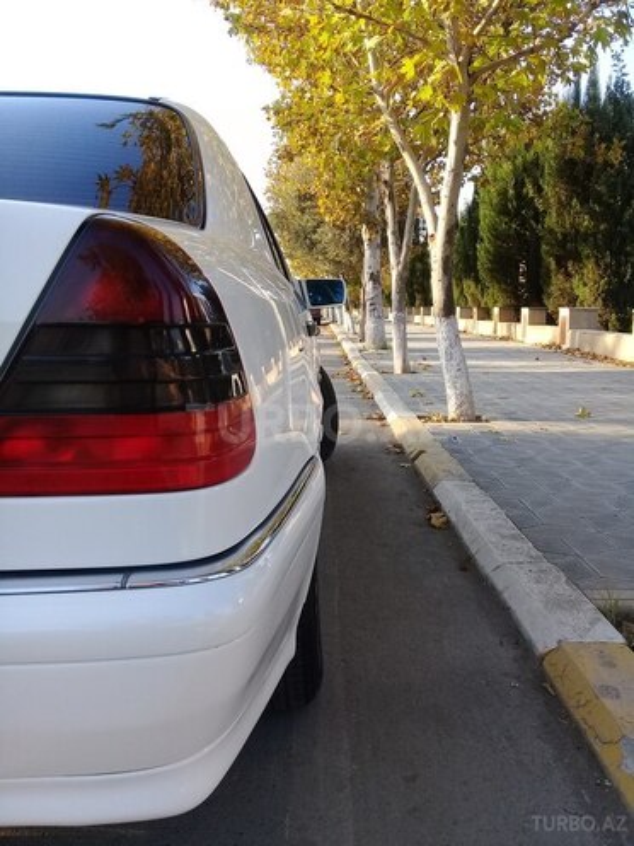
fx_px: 757
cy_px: 423
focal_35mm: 31
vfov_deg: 58.4
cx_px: 317
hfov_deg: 45.4
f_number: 2.2
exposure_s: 1/280
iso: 50
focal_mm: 3.3
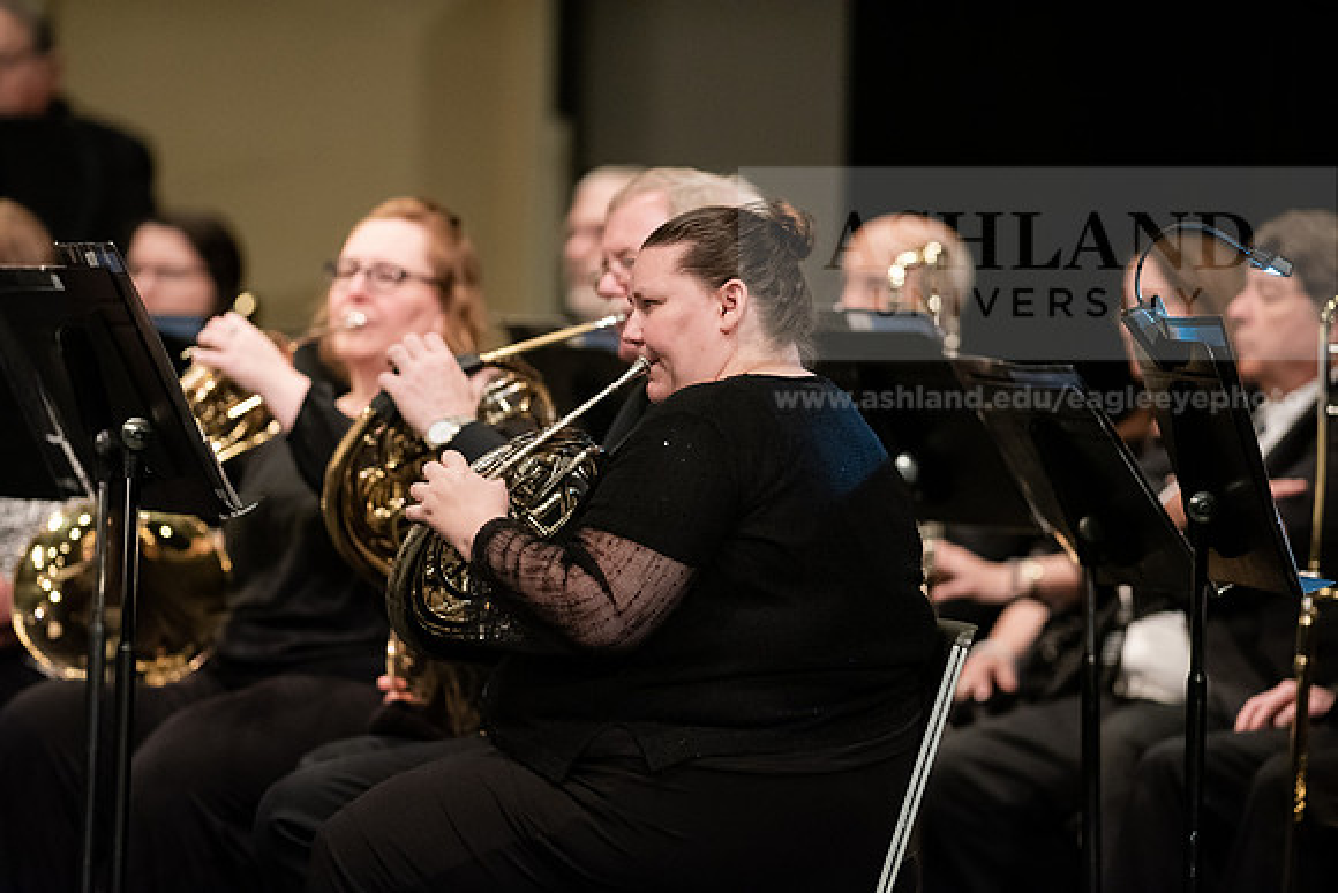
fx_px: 11152
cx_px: 669
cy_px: 446
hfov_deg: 6.9
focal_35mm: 300
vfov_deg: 4.6
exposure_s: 1/320
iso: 4000
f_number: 3.2
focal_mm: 300
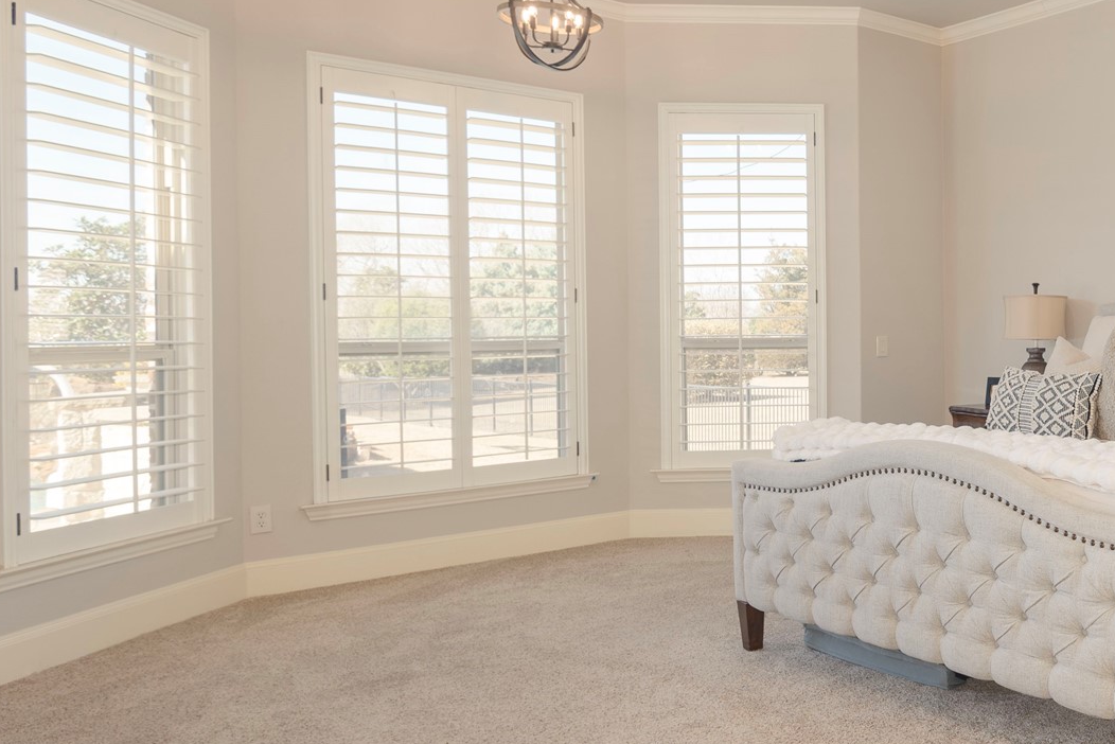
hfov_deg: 48.8
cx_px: 1073
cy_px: 338
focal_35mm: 33
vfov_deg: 40.0
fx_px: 1022
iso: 100
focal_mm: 16
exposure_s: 1/3
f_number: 7.1
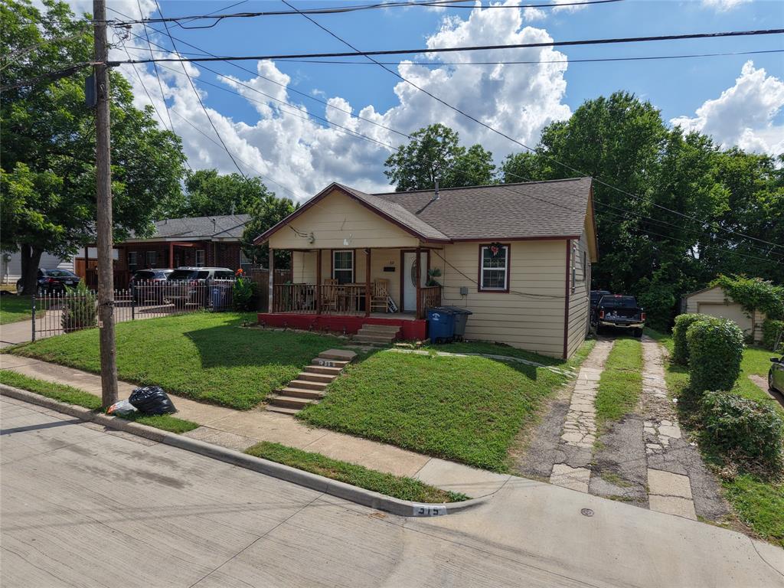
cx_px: 392
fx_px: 544
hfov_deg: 71.6
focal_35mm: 24
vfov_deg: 56.8
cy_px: 294
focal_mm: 8.67
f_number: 1.8
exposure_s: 1/8000
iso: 260
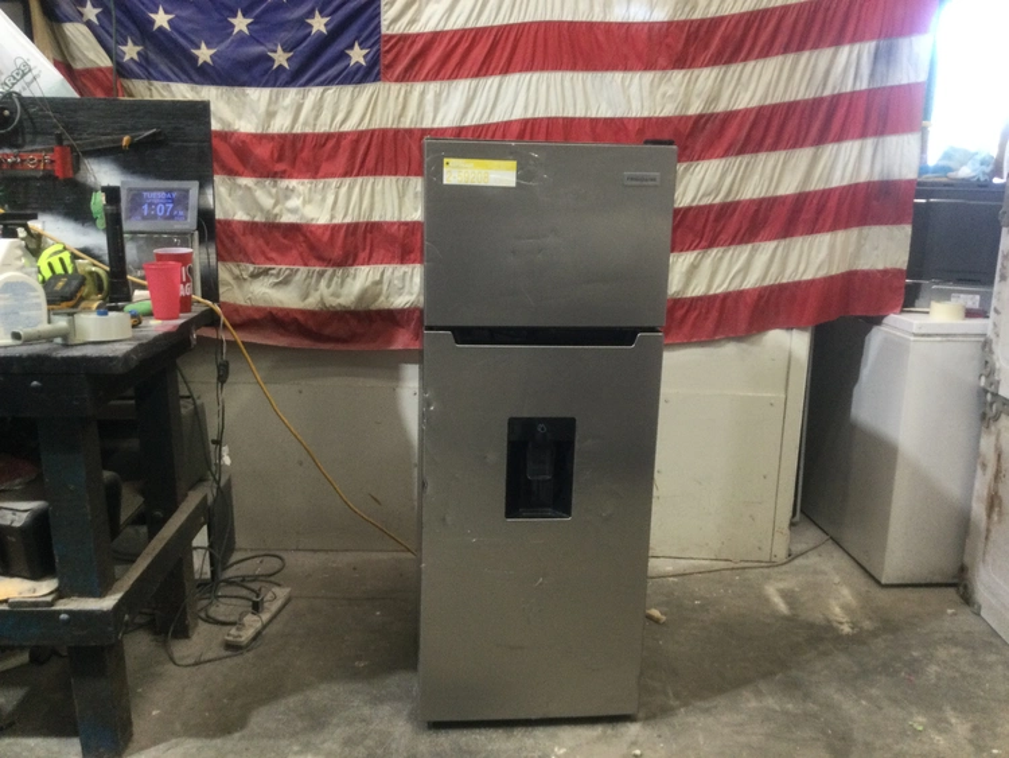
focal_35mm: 31
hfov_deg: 58.3
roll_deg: -1.8
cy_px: 379
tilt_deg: -12.6
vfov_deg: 45.5
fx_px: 904
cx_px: 504
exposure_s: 1/30
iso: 100
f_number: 2.4
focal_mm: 3.3
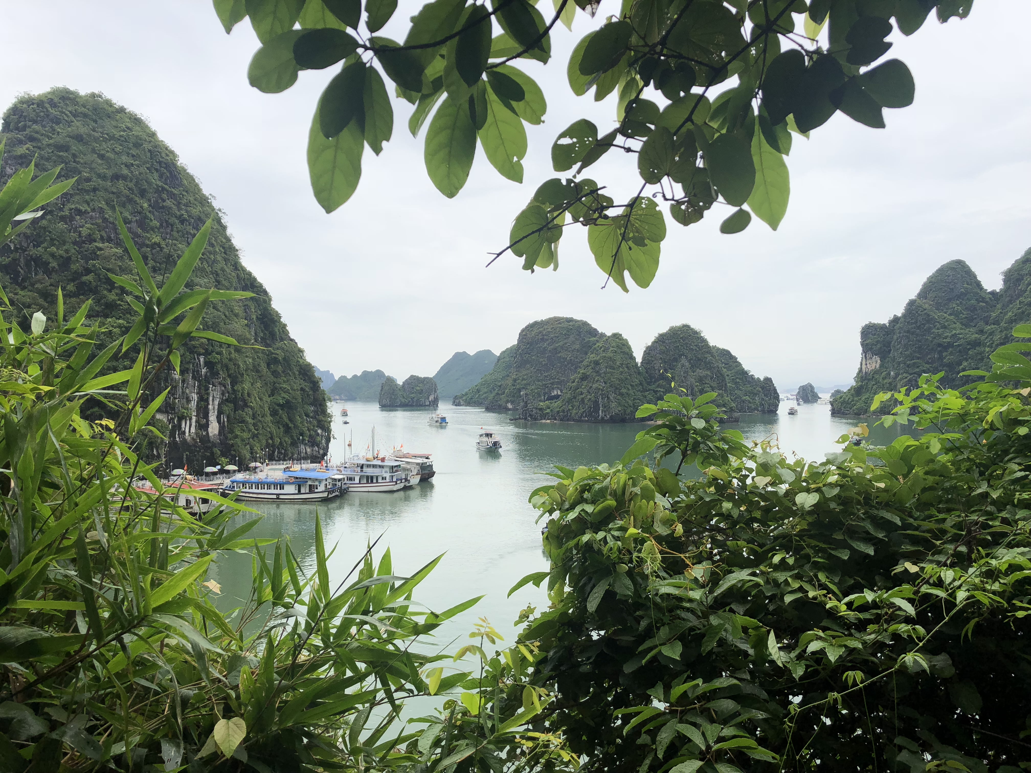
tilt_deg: +0.8
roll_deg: +1.0
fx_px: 834
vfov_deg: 49.7
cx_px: 516
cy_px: 386
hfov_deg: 63.4
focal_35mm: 28
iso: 20
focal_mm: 4
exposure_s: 1/2183
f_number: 1.8
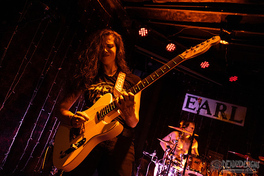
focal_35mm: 28
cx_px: 108
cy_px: 72
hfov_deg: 64.5
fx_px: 207
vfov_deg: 45.8
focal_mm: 24
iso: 3200
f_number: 3.2
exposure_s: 1/160
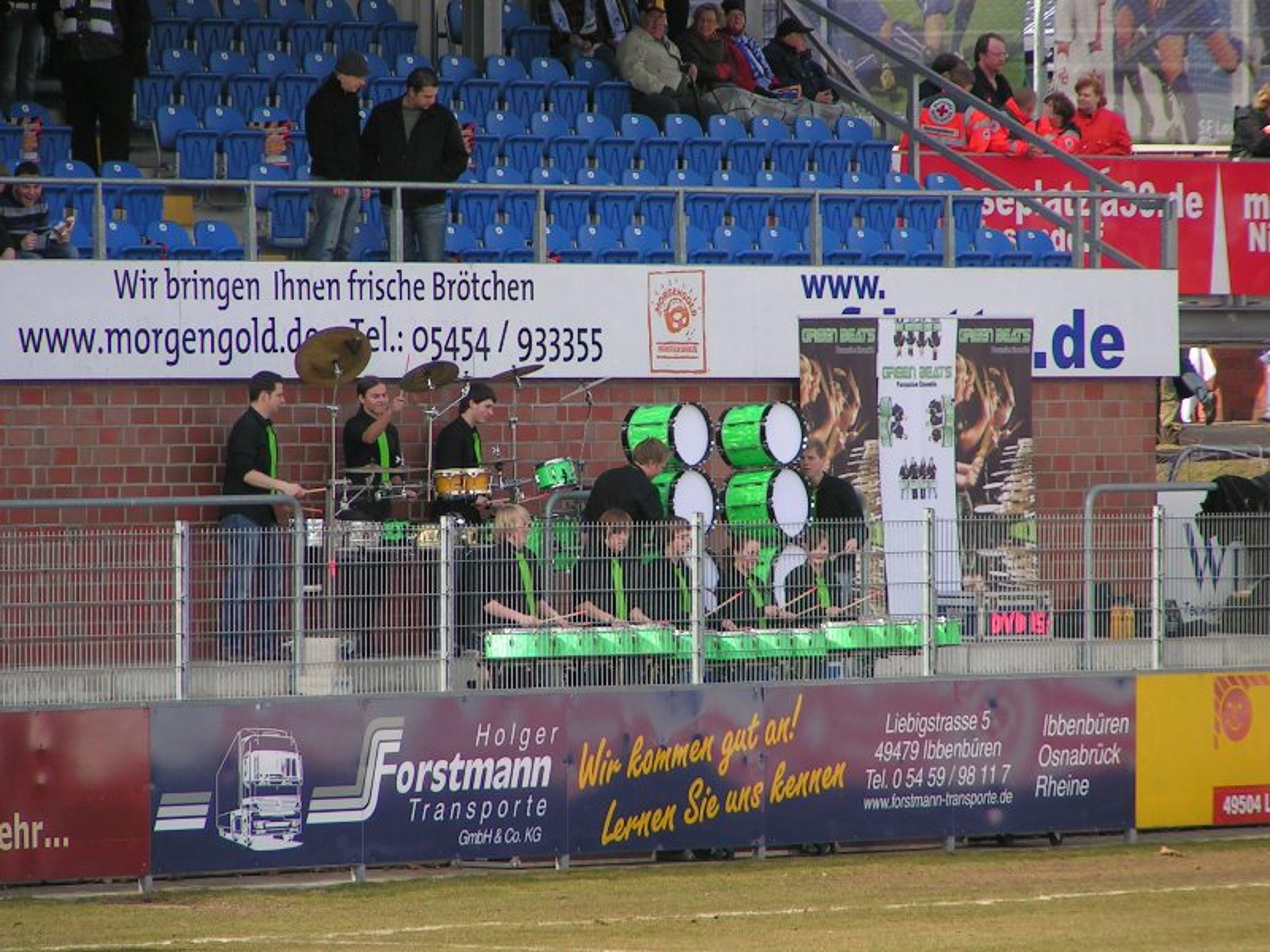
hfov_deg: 5.2
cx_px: 635
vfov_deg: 3.9
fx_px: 13942
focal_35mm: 380
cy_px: 476
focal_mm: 58
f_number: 3.5
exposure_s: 1/500
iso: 50
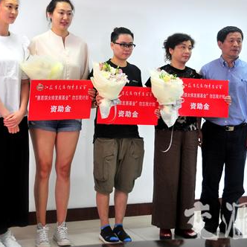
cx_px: 108
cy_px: 108
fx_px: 557
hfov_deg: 25.0
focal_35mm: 69
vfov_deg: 25.0
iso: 400
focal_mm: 30
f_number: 4.2
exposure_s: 1/30
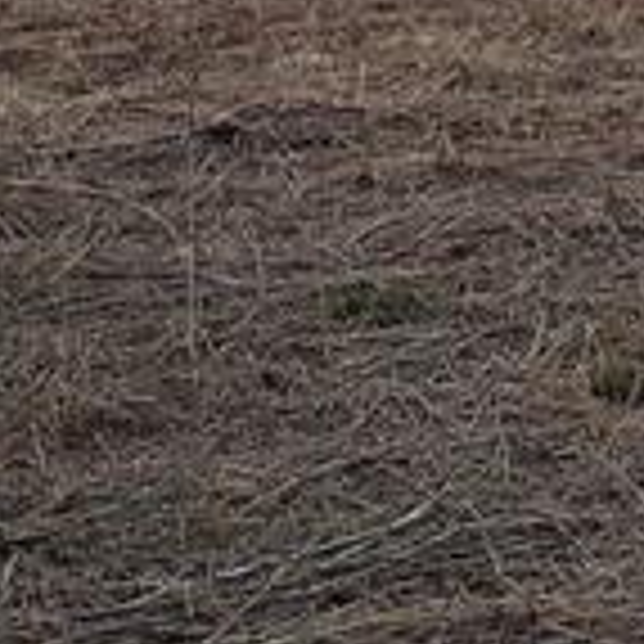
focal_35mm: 164
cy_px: -473
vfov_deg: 10.1
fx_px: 3452
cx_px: 1171
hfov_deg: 10.1
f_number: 2.4
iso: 200
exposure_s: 1/120
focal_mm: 4.3
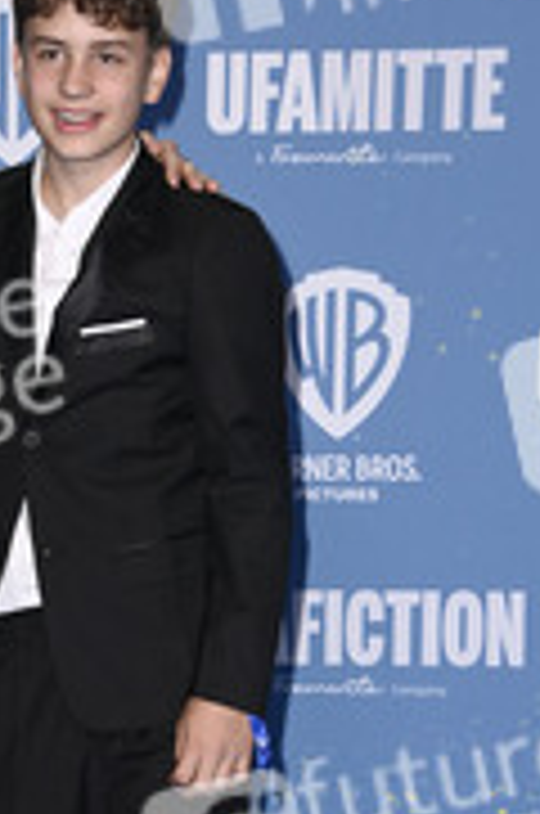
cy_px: 612
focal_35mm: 159
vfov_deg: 12.9
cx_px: -36
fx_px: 3591
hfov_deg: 8.5
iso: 1000
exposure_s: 1/250
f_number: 6.3
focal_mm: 72
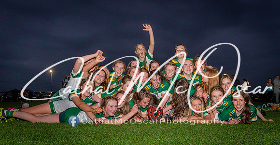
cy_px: 108
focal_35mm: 34
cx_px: 163
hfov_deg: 59.3
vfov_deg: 32.5
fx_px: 244
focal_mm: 27
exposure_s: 1/200
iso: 1600
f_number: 2.8
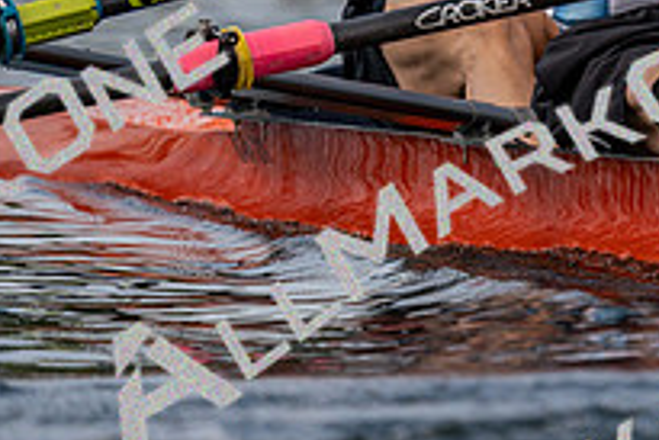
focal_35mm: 1289
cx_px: 765
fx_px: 23612
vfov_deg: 1.1
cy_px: -34
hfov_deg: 1.6
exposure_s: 1/1600
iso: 400
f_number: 6.3
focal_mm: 456
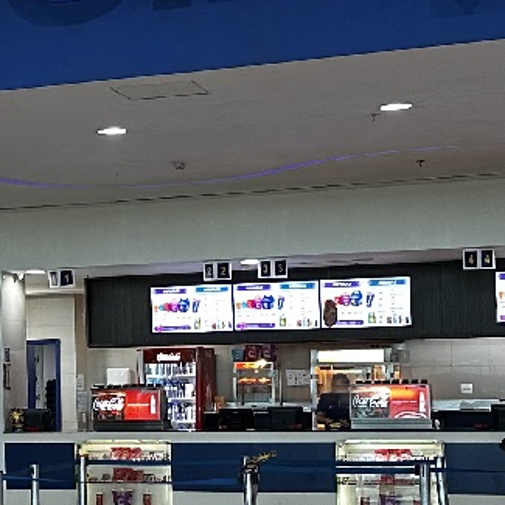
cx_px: -82
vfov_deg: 17.7
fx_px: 1618
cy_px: 291
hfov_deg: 17.0
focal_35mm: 98
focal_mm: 6.86
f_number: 1.78
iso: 320
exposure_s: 1/60
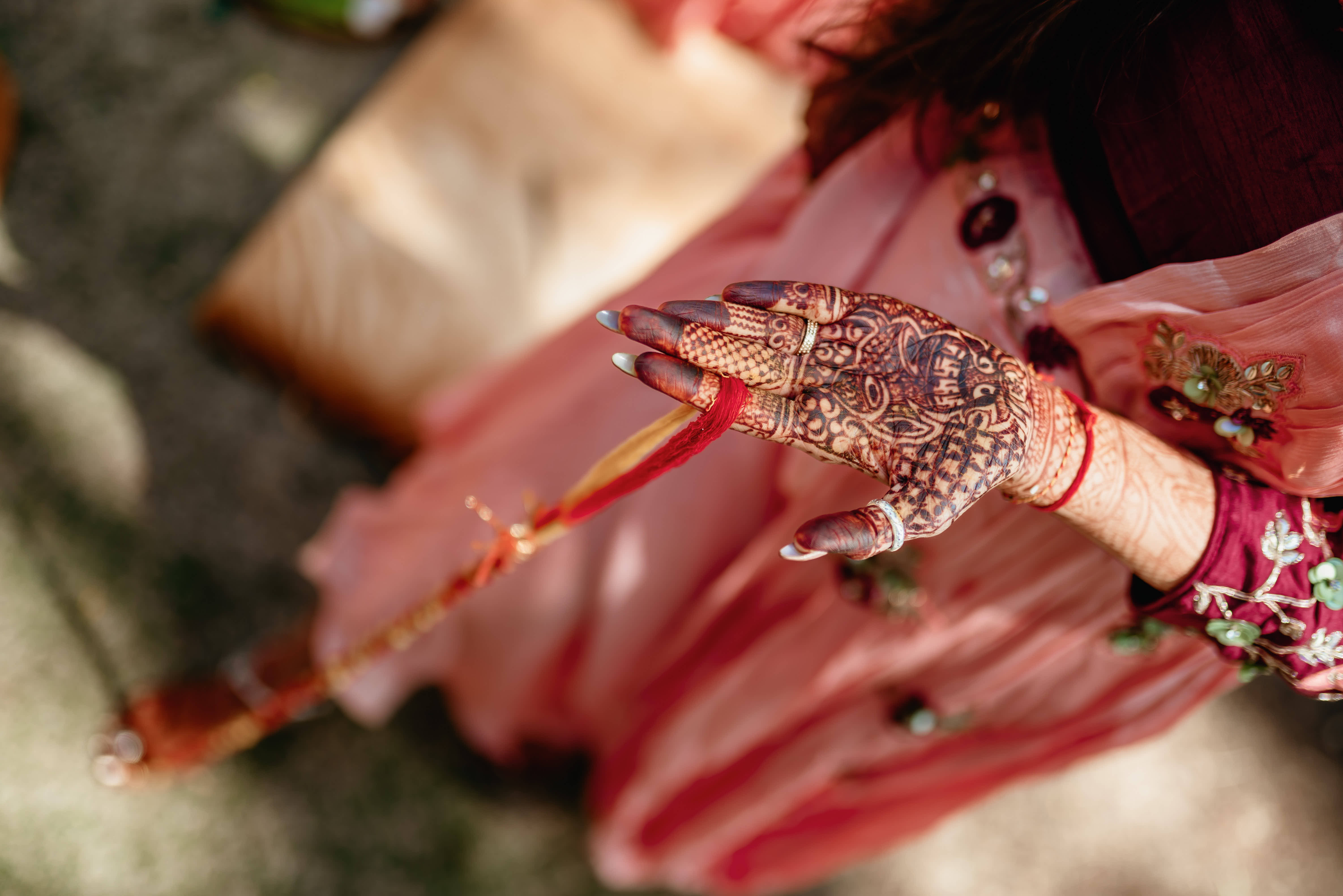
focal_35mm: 35
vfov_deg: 37.9
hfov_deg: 54.4
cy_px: 448
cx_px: 672
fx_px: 1306
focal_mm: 35
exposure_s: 1/640
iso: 100
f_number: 1.4
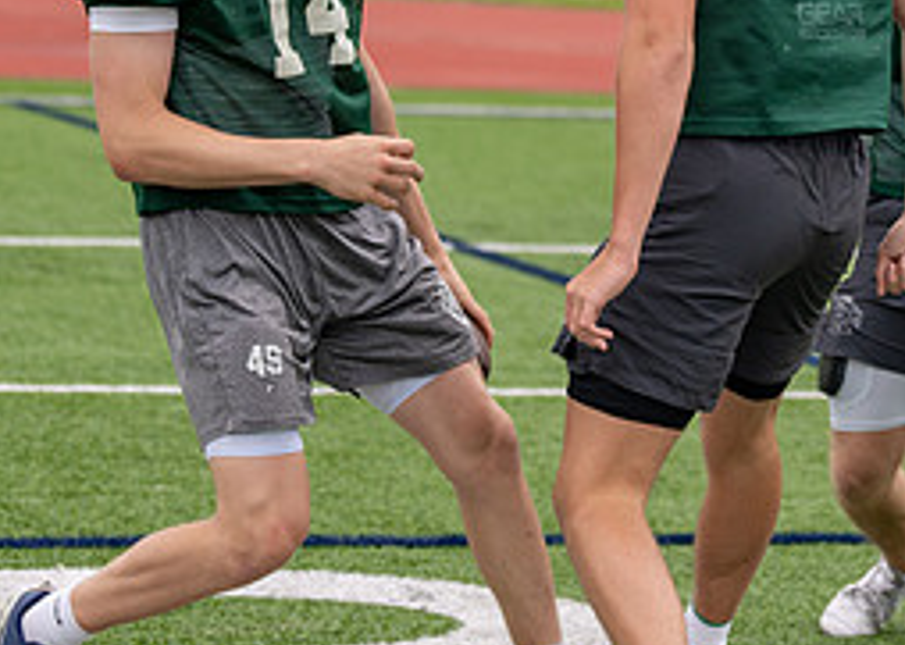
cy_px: 68
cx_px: 545
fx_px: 4366
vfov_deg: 8.4
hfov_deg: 11.8
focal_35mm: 170
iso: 160
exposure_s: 1/2500
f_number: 2.8
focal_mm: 70
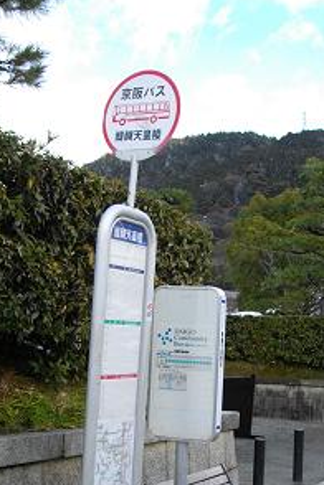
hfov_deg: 24.6
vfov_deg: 36.0
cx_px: 150
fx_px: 742
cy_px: 308
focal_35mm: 55
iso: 100
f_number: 3.2
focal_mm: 7.1
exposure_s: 1/320
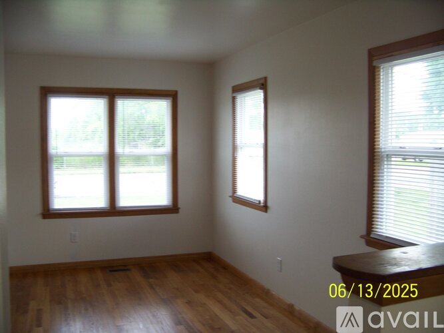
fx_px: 462
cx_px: 222
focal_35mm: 36
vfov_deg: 39.6
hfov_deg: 51.4
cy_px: 166
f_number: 2.8
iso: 158
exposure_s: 1/30
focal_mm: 5.85
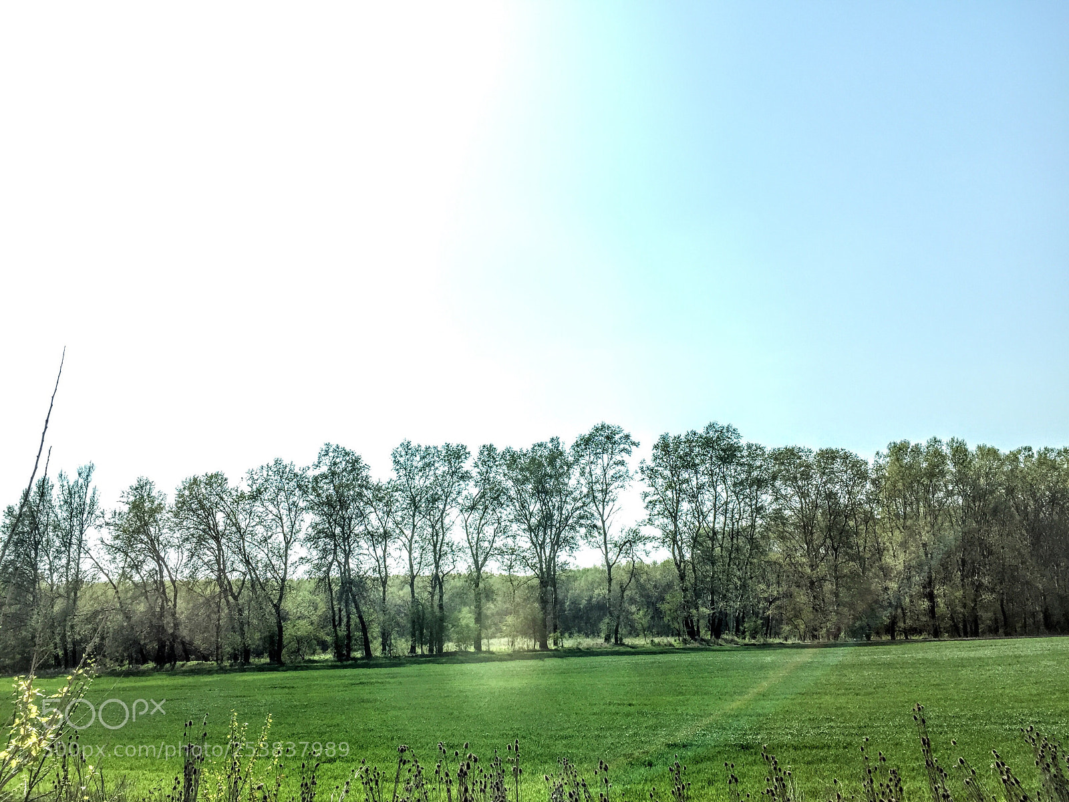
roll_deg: +1.5
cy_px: 401
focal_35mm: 29
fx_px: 896
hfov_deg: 61.7
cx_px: 534
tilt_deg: +12.6
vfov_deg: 48.2
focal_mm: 4.15
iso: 32
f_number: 2.2
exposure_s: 1/1199
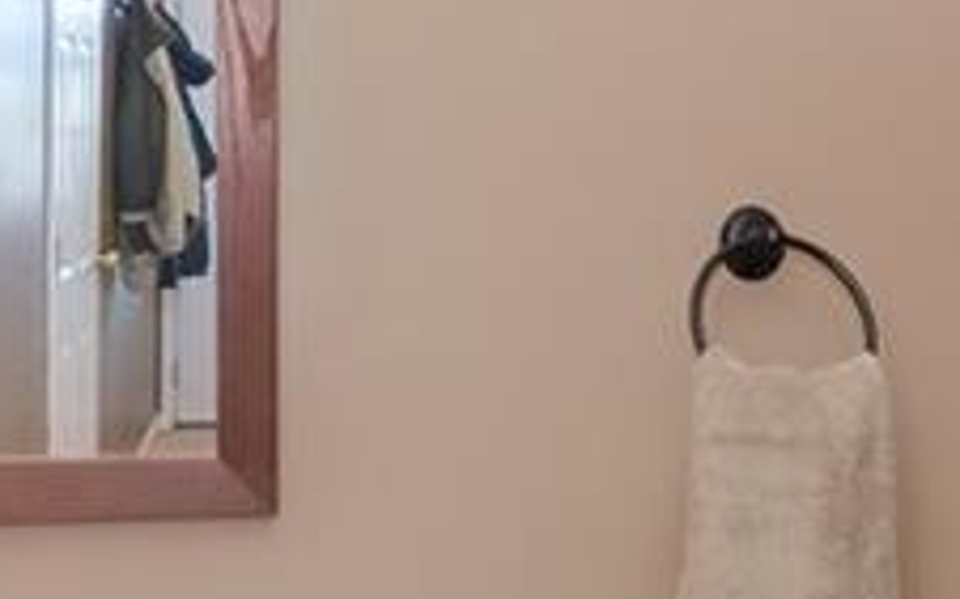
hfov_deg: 28.8
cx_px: 828
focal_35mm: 69
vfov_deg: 18.8
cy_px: 401
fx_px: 1804
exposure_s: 1/160
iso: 400
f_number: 7.1
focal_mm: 10
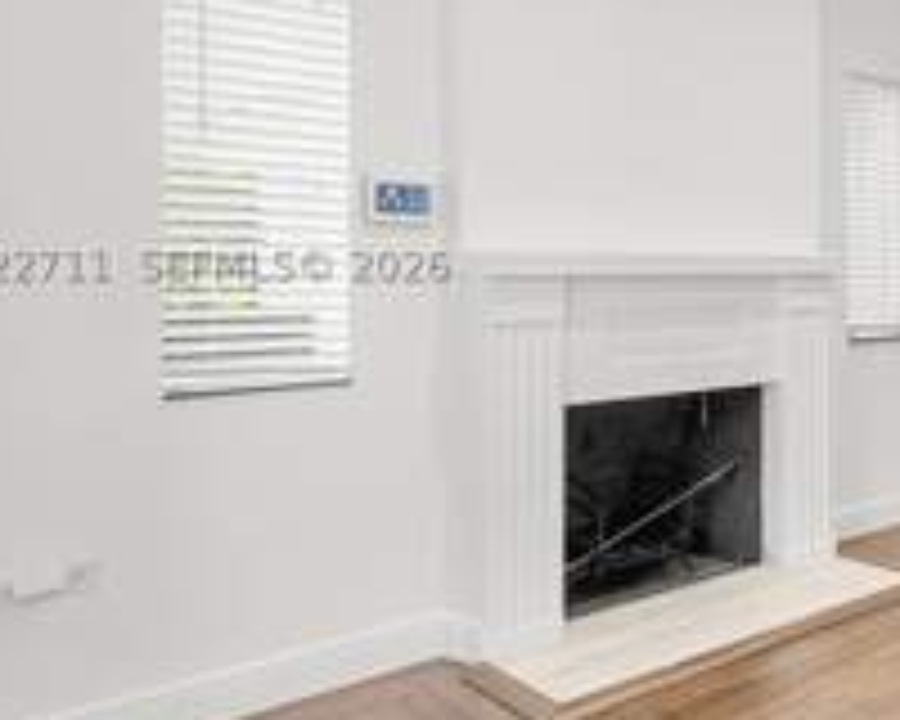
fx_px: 959
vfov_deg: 40.8
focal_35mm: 36
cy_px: 263
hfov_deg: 41.8
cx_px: 950
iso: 400
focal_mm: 16
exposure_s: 1/6
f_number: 8
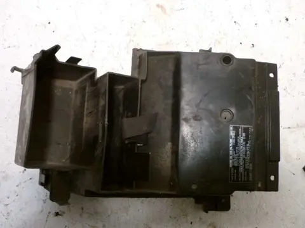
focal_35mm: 33
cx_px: 152
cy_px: 114
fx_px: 291
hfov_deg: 55.4
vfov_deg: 42.9
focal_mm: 5.5
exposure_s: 1/30
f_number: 2.8
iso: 250
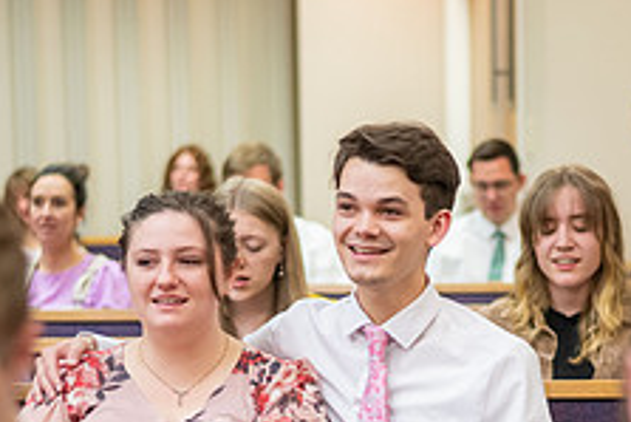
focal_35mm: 130
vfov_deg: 10.5
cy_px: 406
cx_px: 402
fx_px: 2280
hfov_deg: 15.7
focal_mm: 50
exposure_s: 1/320
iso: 1600
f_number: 1.8
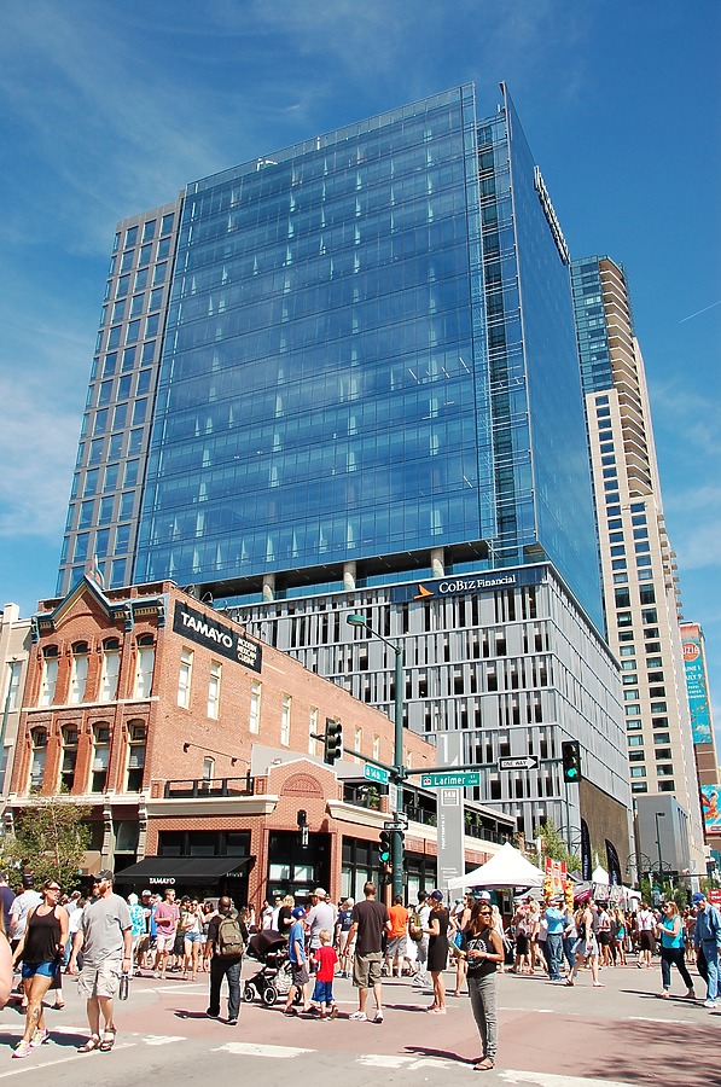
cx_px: 360
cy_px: 544
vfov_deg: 62.0
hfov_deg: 43.5
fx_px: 904
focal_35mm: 30
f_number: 10
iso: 220
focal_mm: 20
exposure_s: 1/250
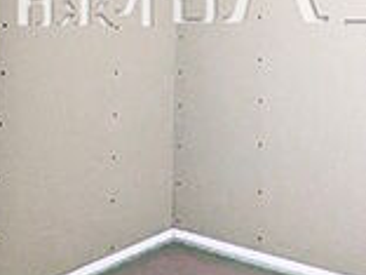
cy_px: -16
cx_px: 263
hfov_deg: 35.0
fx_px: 571
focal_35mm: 54
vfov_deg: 25.4
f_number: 2.2
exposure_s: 1/16.7
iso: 844
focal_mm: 1.83
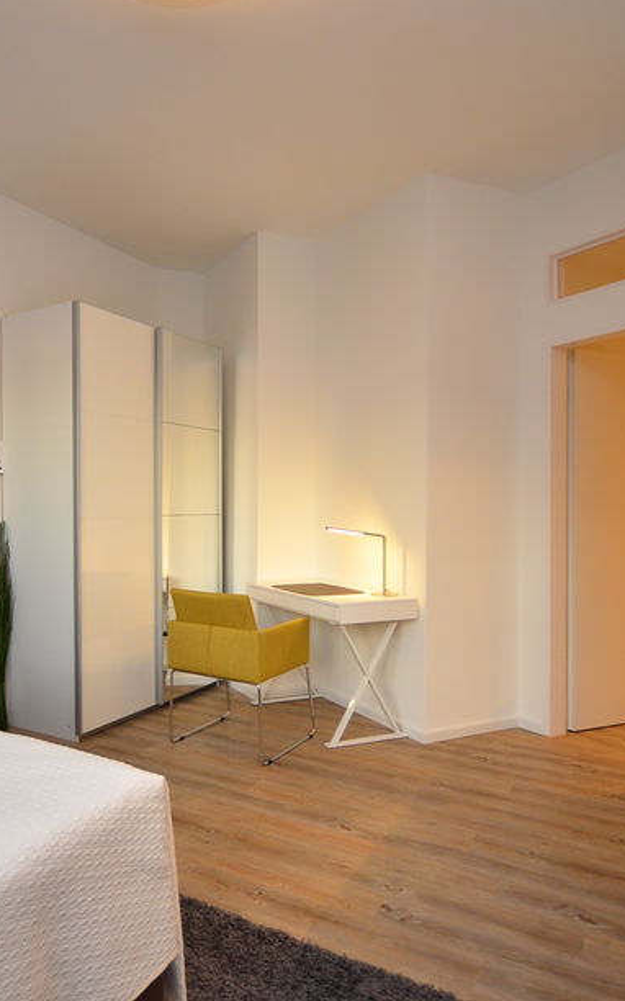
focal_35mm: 24
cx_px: 175
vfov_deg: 74.8
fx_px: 655
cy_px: 504
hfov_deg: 49.5
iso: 800
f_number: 4
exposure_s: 1/60
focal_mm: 10
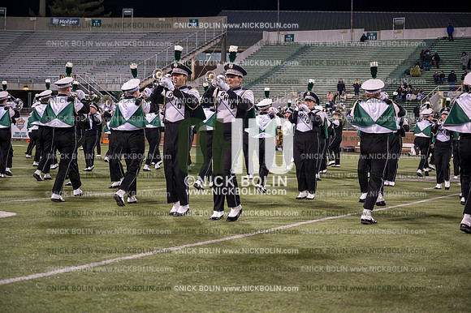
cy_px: 156
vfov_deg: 21.2
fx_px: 837
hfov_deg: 31.4
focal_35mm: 64
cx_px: 236
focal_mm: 64
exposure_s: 1/640
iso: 3200
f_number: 4
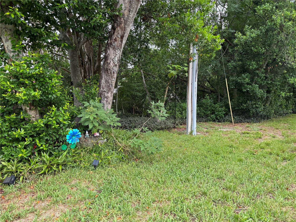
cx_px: 148
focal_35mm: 24
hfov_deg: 71.6
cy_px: 111
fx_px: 205
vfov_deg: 56.8
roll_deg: -1.3
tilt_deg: -5.1
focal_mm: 6.76
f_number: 1.78
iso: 80
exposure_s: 1/470
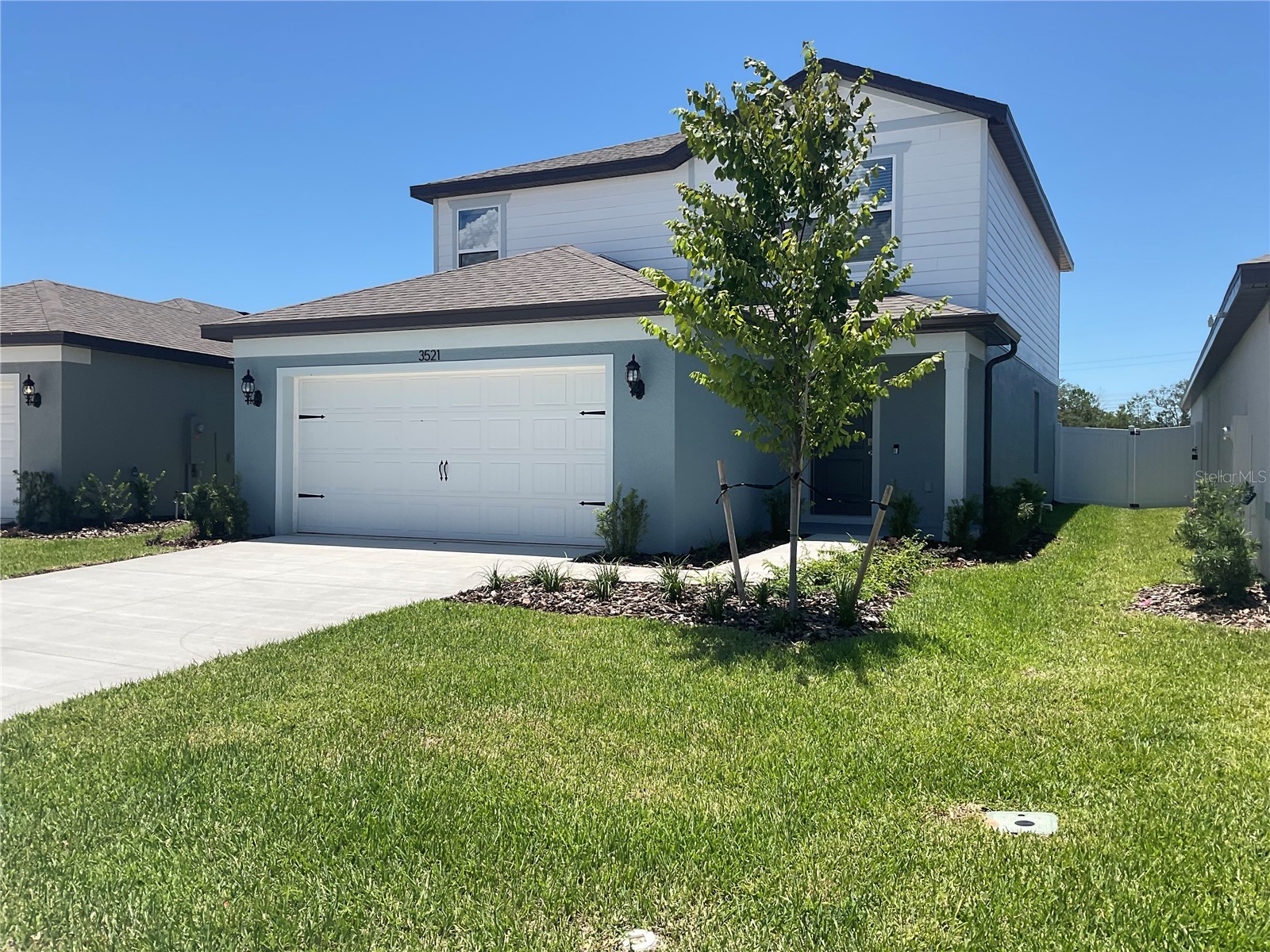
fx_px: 1064
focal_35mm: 29
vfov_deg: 48.2
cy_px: 476
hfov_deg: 61.7
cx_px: 635
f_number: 1.8
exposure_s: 1/1912
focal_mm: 3
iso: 16
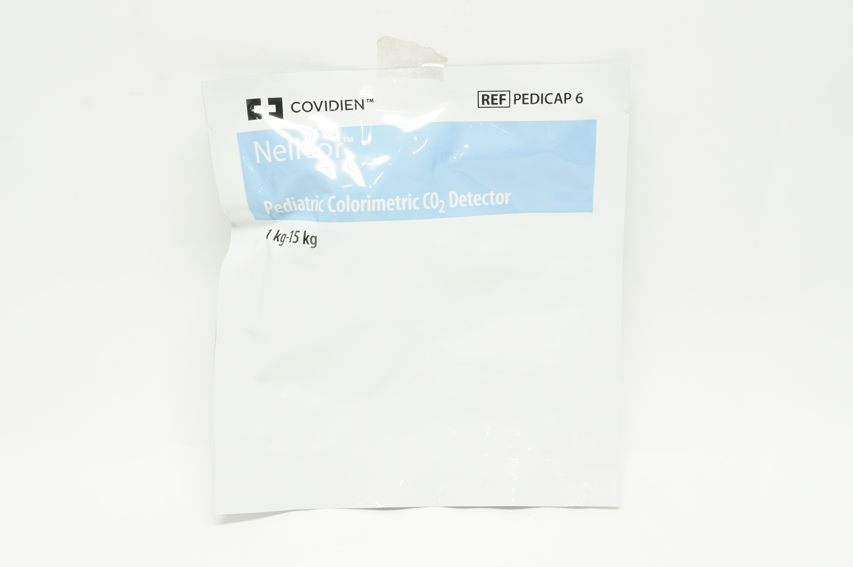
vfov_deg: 25.0
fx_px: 1278
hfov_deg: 36.9
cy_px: 284
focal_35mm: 54
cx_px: 426
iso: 400
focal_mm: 36
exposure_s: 1/15
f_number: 10
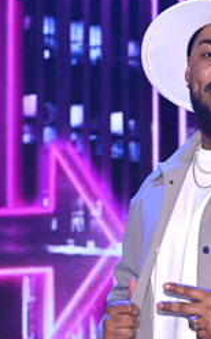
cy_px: 174
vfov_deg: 17.5
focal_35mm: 119
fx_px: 1097
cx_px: 229
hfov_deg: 10.9
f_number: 4.5
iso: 640
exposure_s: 1/200
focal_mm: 64
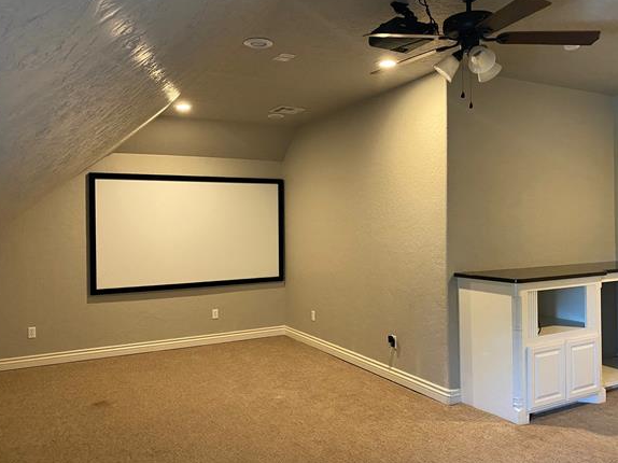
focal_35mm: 29
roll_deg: +0.6
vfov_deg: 48.2
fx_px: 518
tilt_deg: -0.6
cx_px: 328
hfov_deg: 61.6
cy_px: 226
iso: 500
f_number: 1.8
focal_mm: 4.25
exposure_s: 1/60
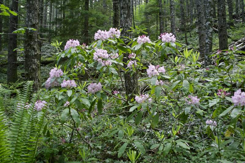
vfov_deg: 46.4
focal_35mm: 28
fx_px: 191
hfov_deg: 65.5
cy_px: 82
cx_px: 122
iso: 200
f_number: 4
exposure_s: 1/10
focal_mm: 16.6
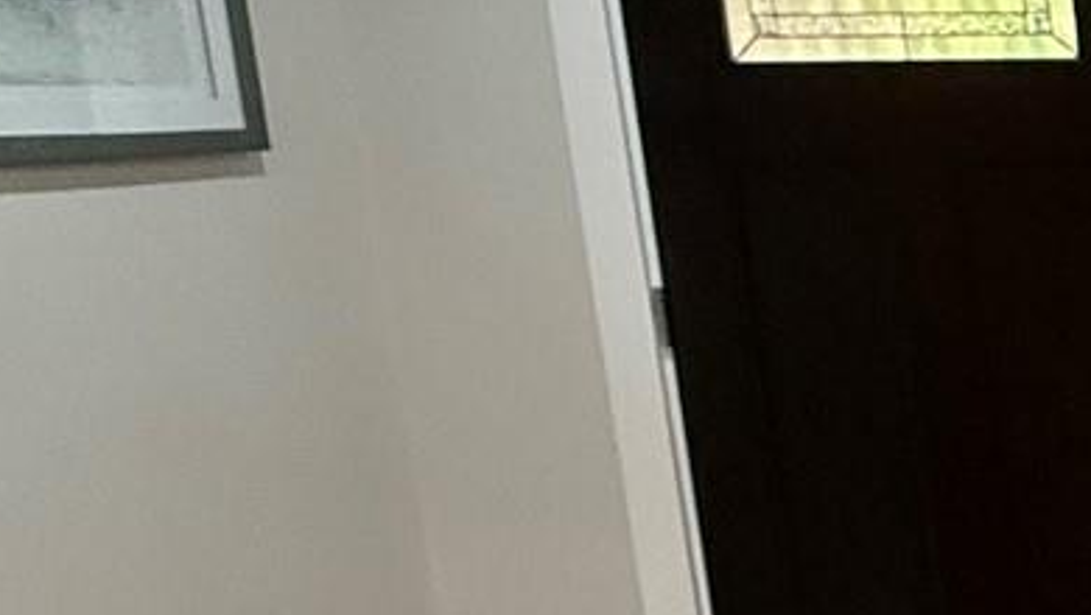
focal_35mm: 80
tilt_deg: -9.1
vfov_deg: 15.1
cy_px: 481
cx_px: 2417
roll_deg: +0.8
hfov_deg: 16.4
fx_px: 2316
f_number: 2.2
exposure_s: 1/120
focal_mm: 2.22
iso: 250
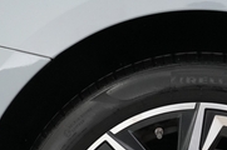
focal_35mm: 85
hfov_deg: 23.3
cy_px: 251
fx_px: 535
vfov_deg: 14.5
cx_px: 204
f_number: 2.8
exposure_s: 1/160
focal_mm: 24
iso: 4000
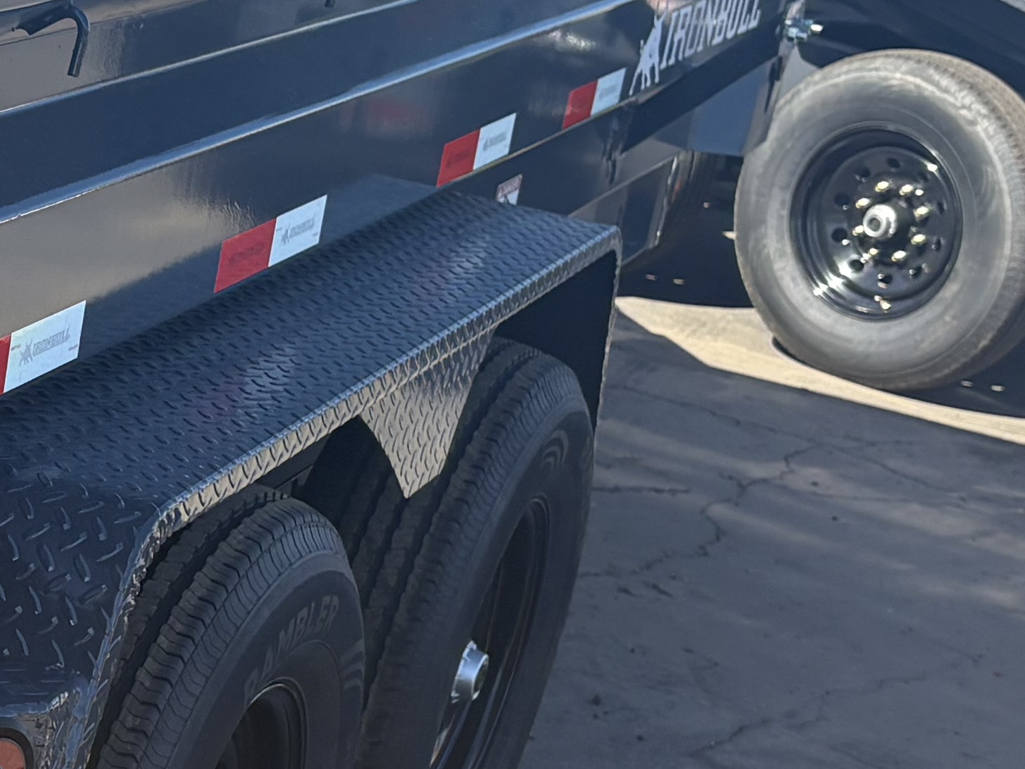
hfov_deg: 18.5
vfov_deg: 14.5
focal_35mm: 102
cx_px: -130
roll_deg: -8.7
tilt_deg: -15.4
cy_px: 410
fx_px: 3020
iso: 50
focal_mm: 5.96
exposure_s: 1/1393
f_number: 1.6
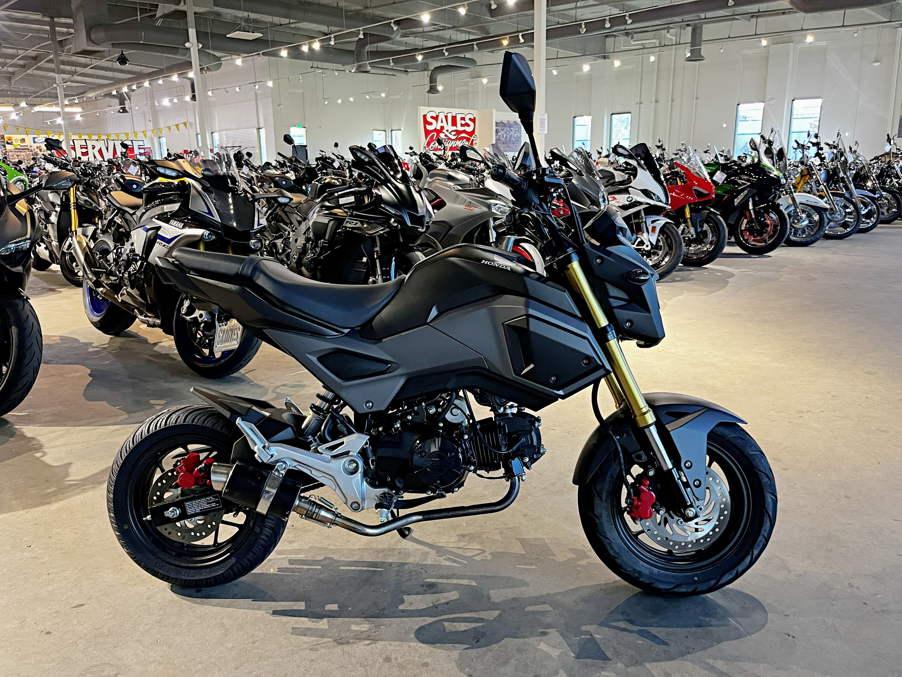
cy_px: 338
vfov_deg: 53.1
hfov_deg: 67.3
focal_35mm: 26
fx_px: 677
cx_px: 451
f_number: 1.6
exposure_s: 1/60
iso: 320
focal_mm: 5.1
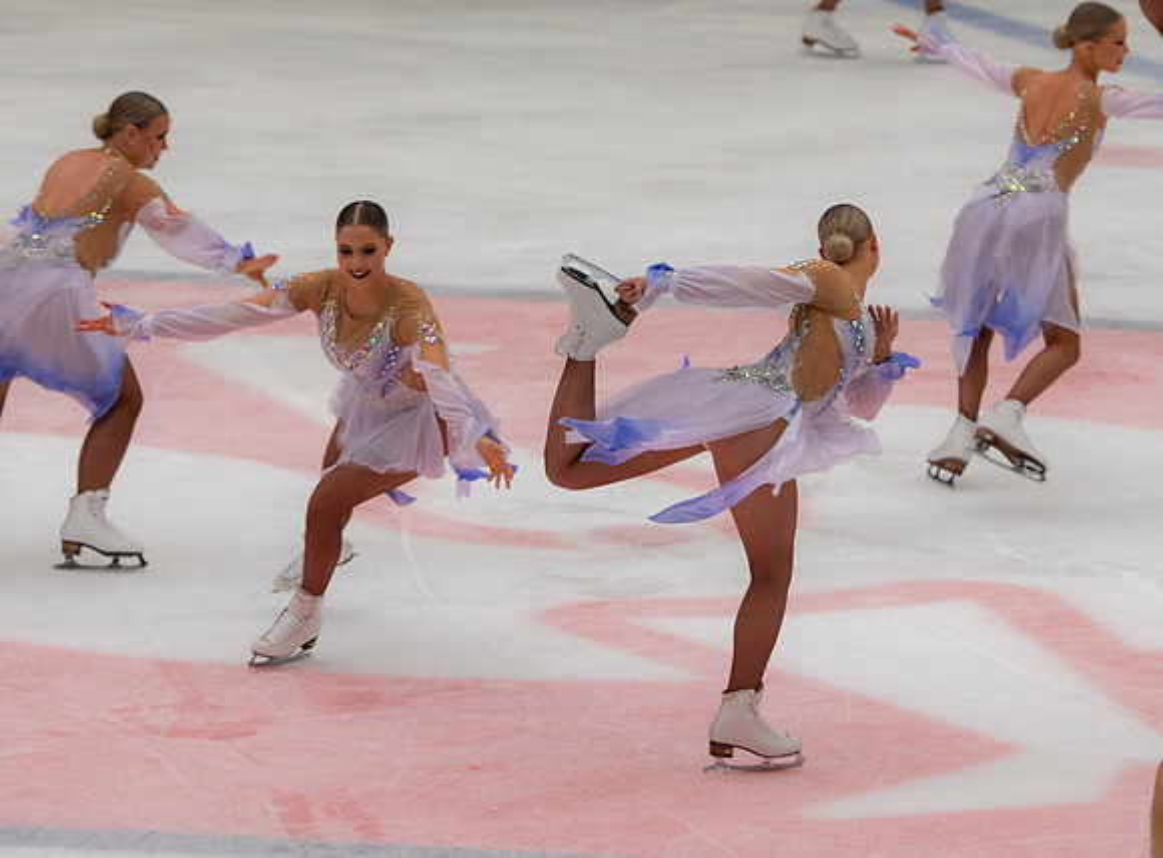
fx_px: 8101
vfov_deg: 6.1
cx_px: 674
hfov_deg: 8.2
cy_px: 321
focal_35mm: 243
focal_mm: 112
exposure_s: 1/400
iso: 500
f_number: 3.5
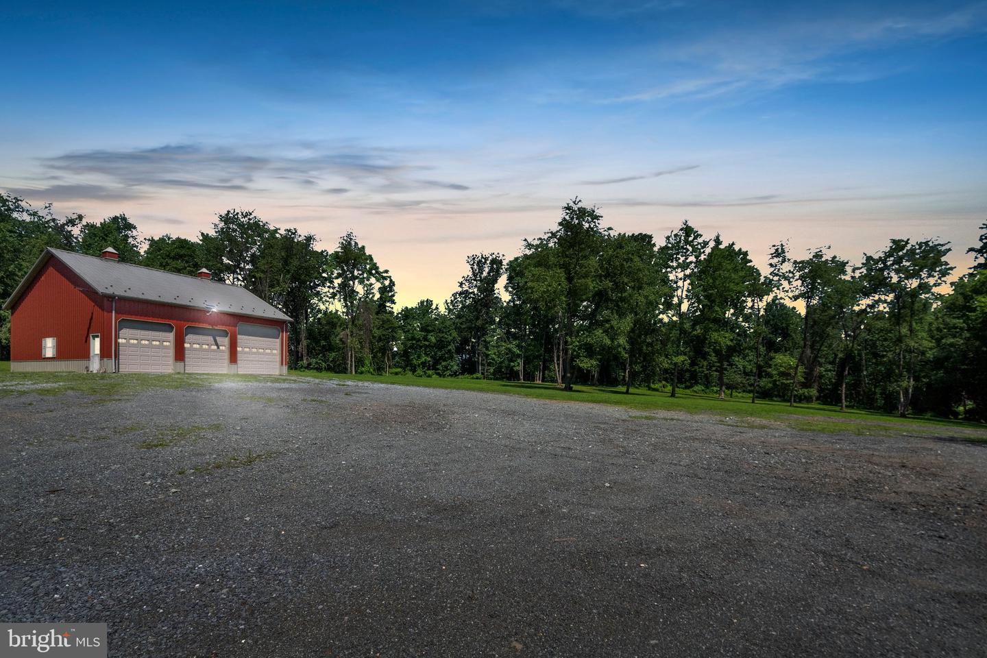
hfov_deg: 96.7
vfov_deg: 73.7
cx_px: 494
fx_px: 439
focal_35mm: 16
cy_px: 329
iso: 2000
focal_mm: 16
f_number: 8
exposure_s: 1/6400
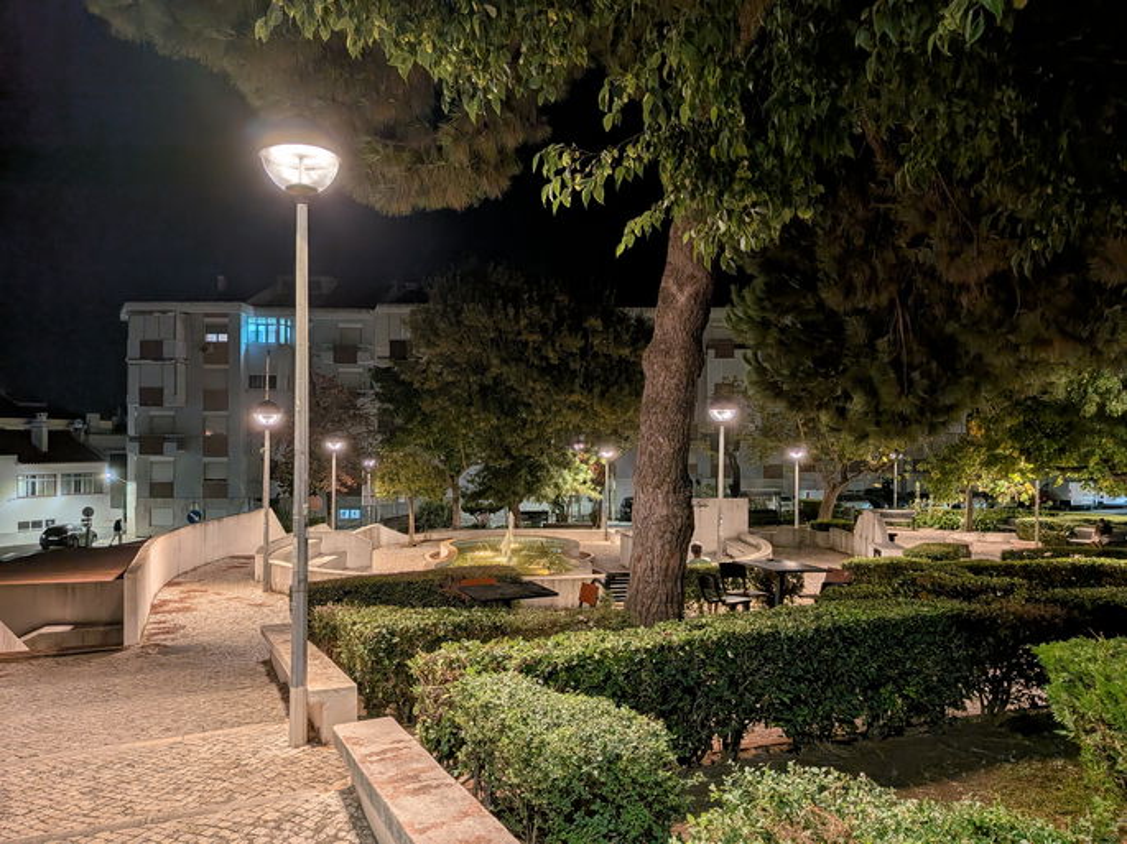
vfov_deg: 56.8
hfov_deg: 71.6
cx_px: 564
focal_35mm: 24
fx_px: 781
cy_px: 422
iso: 33
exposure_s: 1/50
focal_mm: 4.53
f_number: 1.7
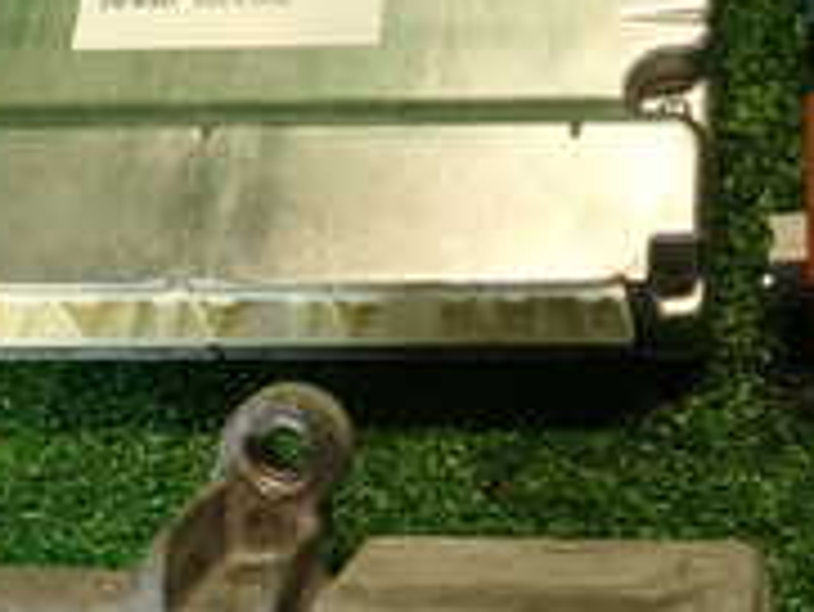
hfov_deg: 23.2
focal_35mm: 83
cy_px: 378
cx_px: 639
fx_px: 1953
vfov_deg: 17.8
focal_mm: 4.5
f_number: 2
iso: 200
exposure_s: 1/50
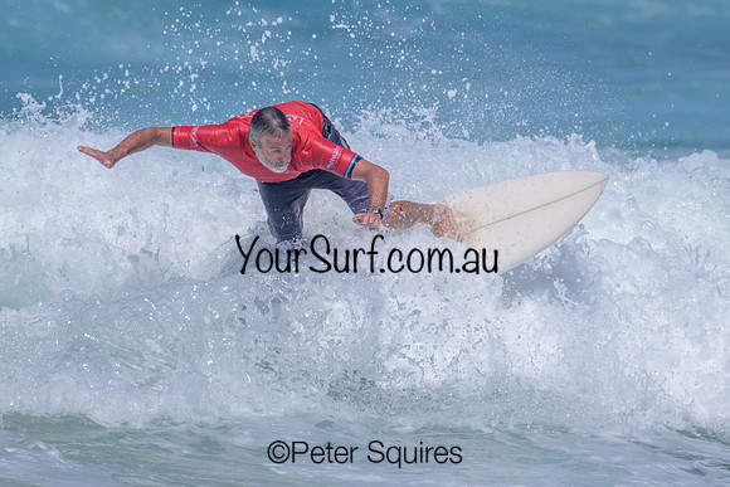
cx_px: 388
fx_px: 21916
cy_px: 158
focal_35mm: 1081
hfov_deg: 1.9
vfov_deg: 1.3
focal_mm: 800
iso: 560
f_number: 11
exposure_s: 1/2000
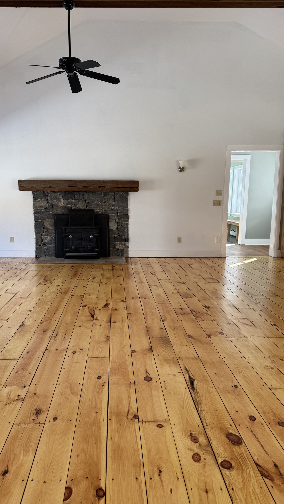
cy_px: 258
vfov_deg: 69.8
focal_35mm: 27
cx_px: 123
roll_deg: -0.1
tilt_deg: -9.7
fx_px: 361
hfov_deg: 42.8
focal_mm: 6.76
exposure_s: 1/121
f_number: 1.78
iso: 80
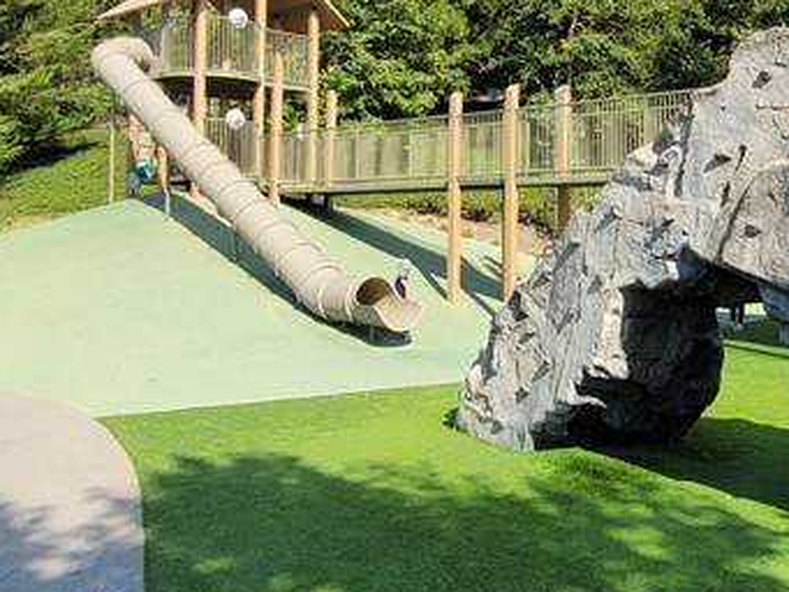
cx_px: 588
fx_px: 889
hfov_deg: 46.2
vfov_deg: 36.3
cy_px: 178
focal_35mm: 39
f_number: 2.2
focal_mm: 1.74
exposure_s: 1/906
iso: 40
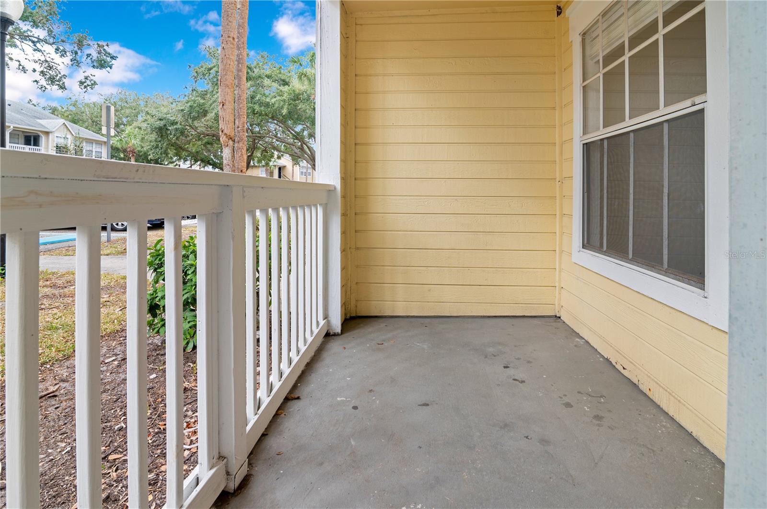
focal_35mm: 16
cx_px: 384
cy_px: 254
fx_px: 341
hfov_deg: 96.8
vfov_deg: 73.6
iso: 50
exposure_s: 1/30
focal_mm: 16
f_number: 8
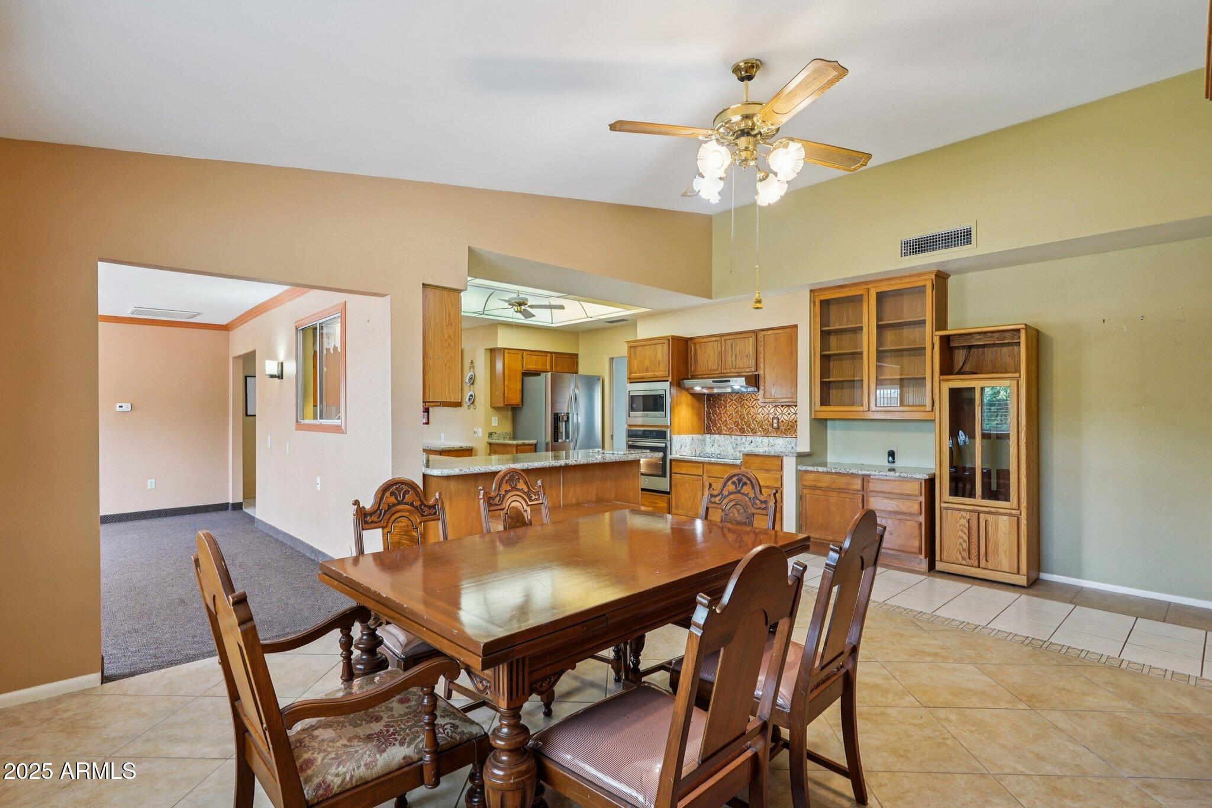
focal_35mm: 18
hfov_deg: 91.6
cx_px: 606
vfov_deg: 68.9
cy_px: 404
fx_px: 589
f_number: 8
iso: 400
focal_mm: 17.5
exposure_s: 1/6
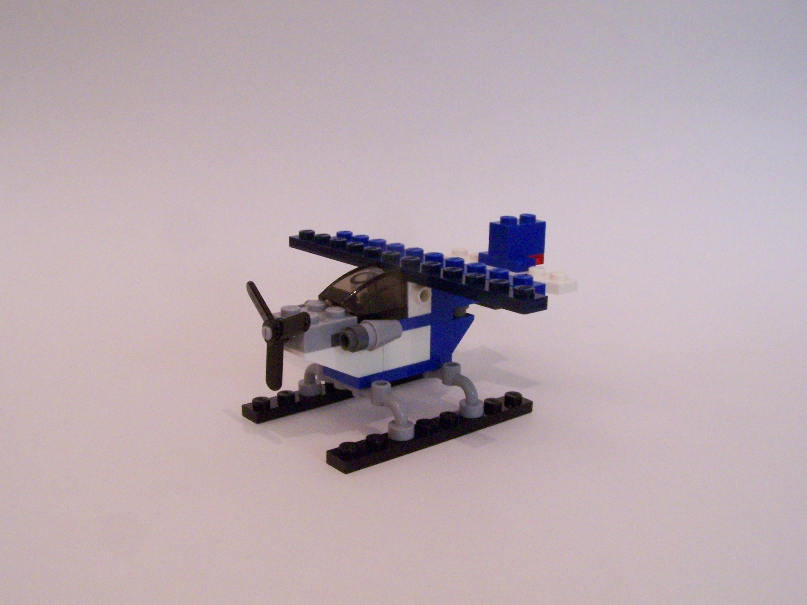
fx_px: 886
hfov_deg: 49.0
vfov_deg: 37.7
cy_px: 302
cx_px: 404
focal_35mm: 38
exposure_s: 1/8
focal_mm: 6.3
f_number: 7.1
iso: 400
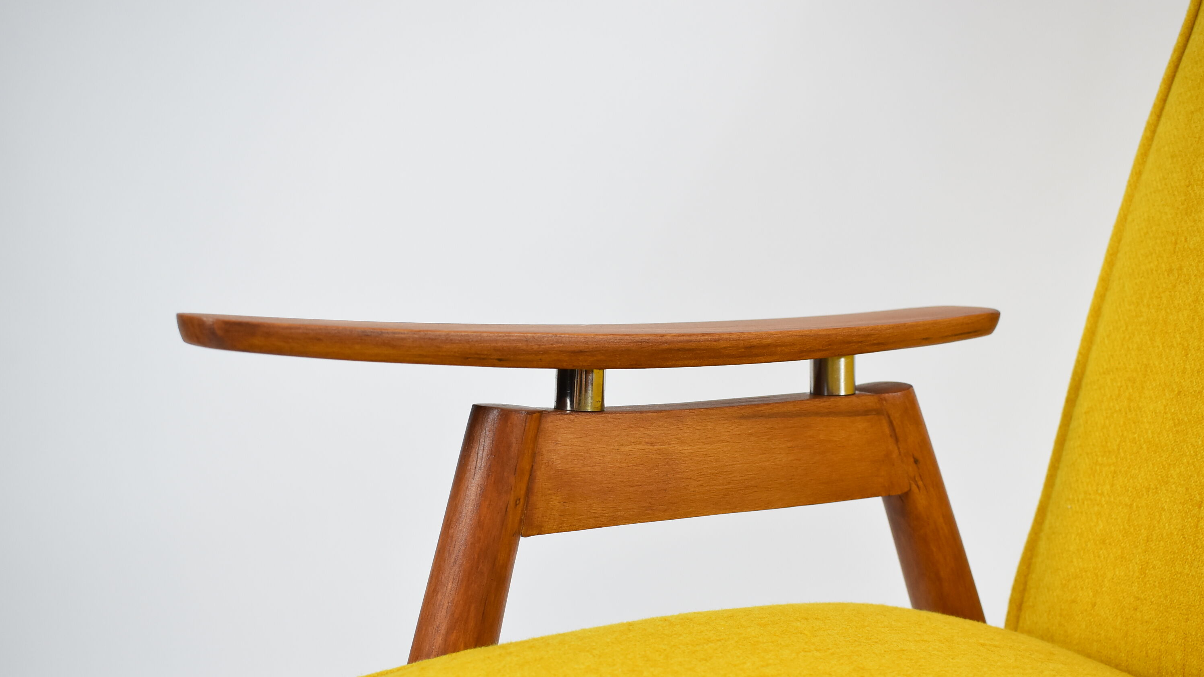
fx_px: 1309
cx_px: 603
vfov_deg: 29.0
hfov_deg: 49.4
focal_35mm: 41
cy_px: 380
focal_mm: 26
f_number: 5
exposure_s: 1/125
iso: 800
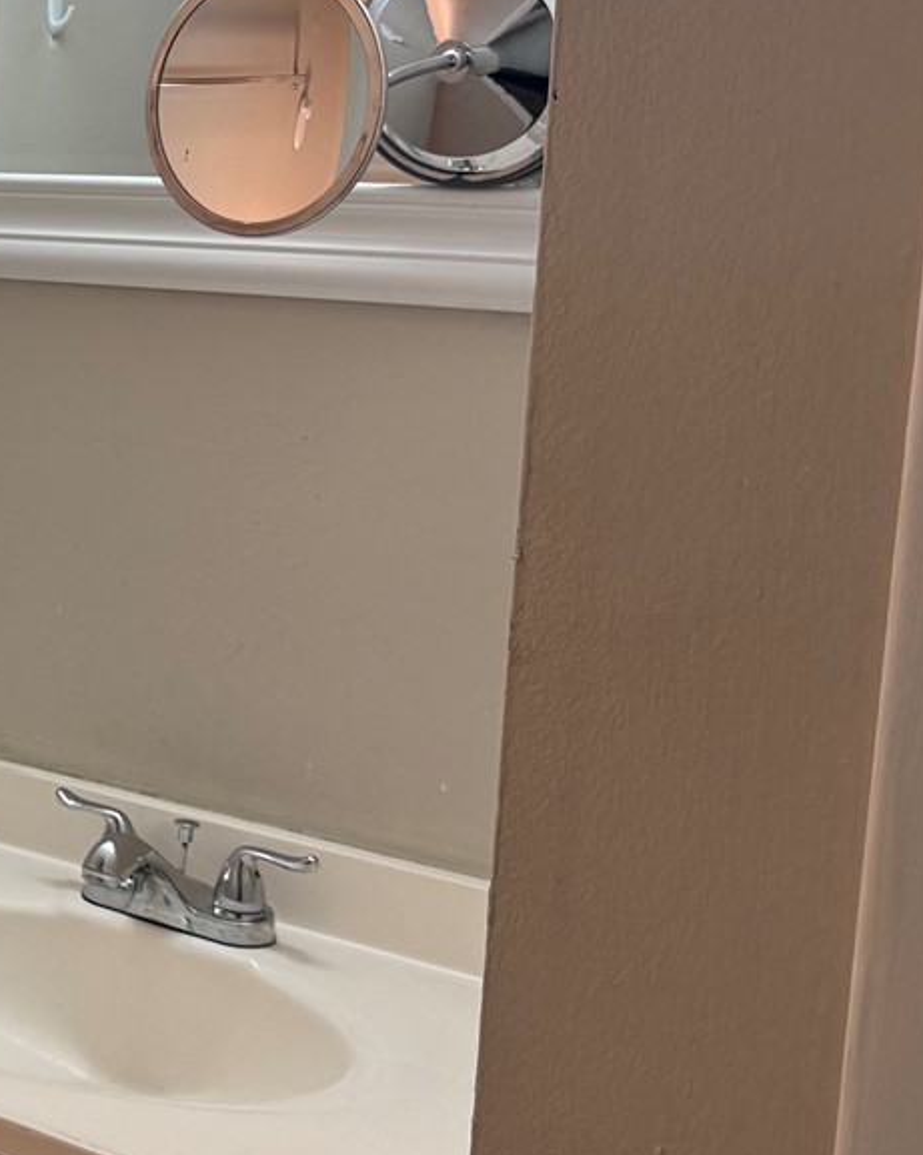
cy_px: 410
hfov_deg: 20.7
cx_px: -380
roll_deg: -1.5
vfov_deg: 29.0
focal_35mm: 65
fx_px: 2221
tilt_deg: -6.2
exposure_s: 1/130
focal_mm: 6.76
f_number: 1.78
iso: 160
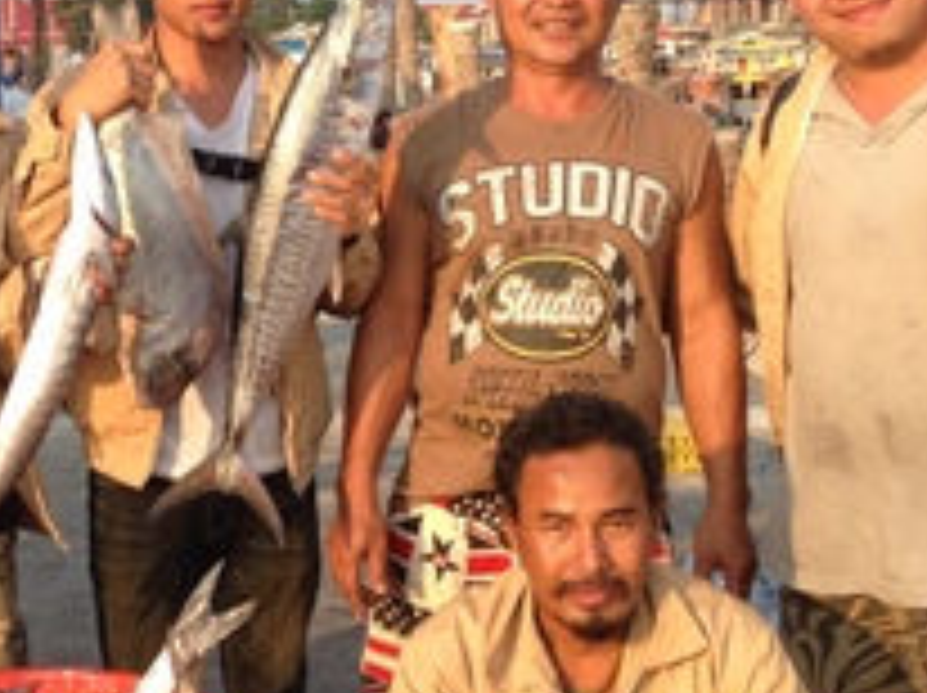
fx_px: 2060
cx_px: 171
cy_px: 382
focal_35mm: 77
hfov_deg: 24.9
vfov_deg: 19.1
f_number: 2.4
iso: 50
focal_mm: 4.12
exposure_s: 1/511
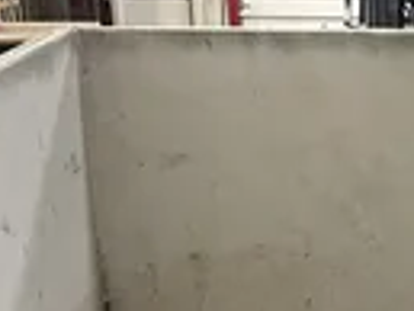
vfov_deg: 15.8
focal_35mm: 90
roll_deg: +0.6
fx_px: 1077
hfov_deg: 20.8
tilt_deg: -23.2
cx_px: 443
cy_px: 385
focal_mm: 3
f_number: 1.8
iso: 320
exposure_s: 1/34
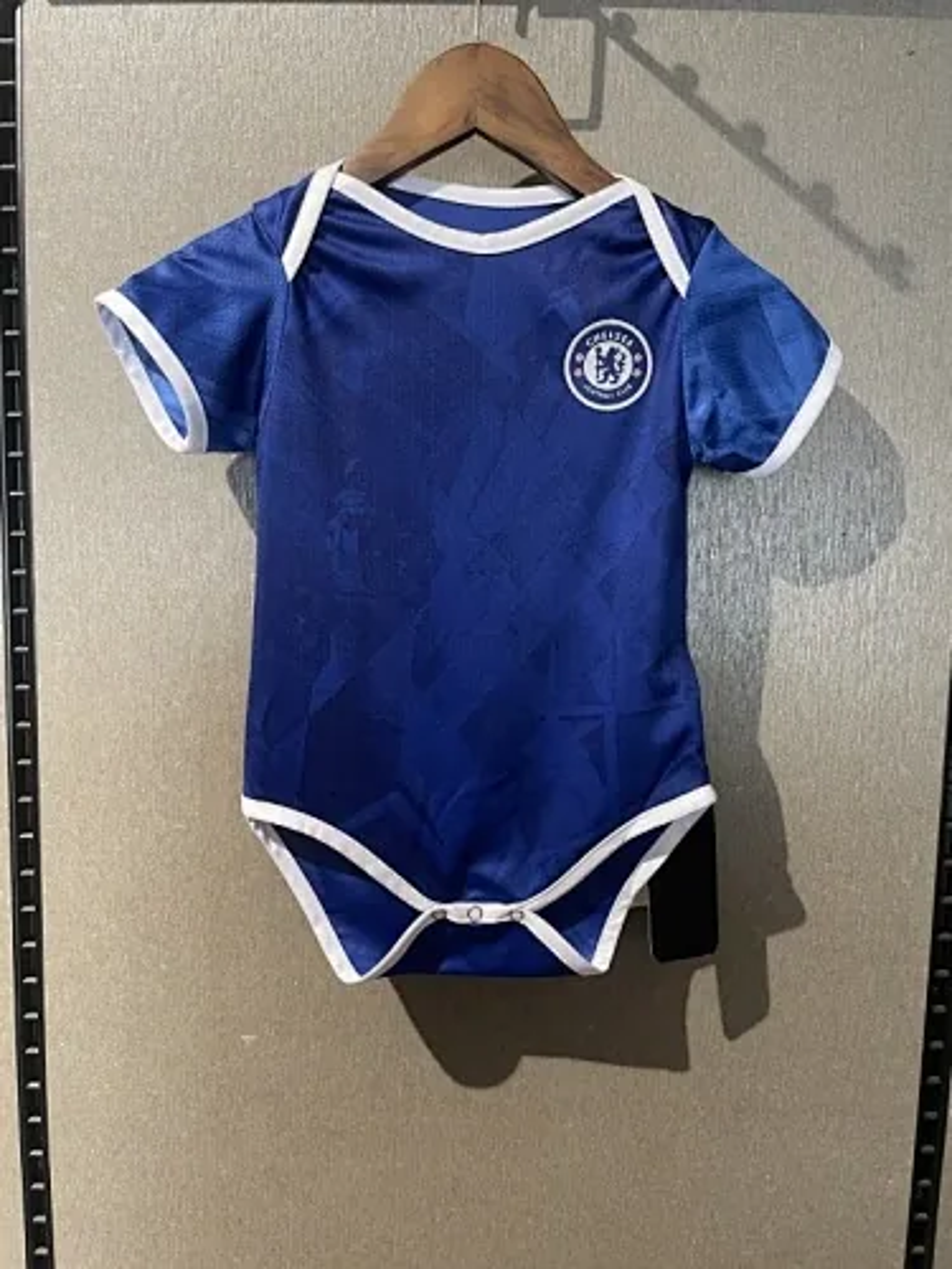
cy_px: 634
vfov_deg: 67.3
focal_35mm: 26
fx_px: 953
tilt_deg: -5.5
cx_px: 476
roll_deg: -1.4
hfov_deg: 53.1
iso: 400
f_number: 1.6
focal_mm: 4.2
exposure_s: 1/50
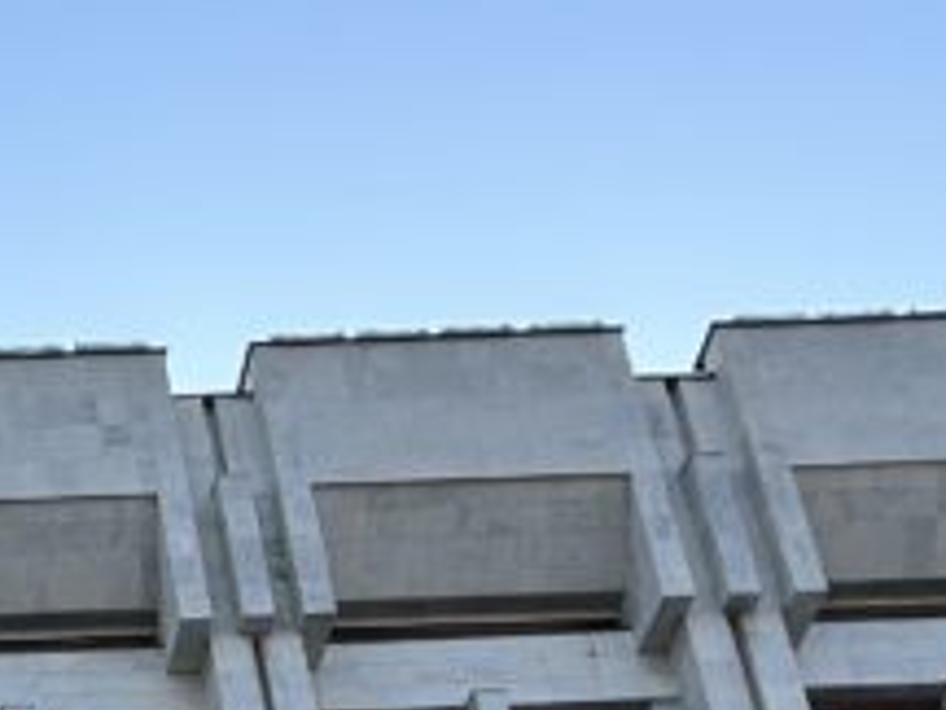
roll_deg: +2.0
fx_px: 3361
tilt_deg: +34.3
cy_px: 701
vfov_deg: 11.9
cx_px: -534
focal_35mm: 123
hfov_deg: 14.7
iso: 50
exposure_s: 1/2915
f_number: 1.5
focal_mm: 5.7
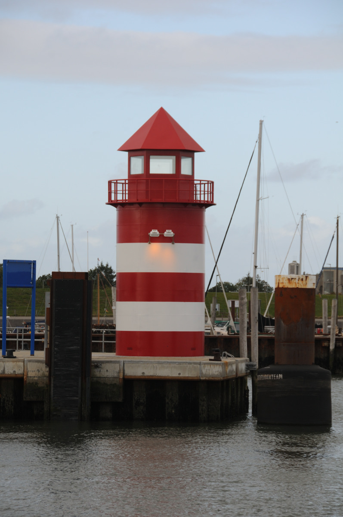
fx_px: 1397
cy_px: 258
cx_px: 172
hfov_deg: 14.0
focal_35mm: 98
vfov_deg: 20.9
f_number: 8
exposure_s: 1/400
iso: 200
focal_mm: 65
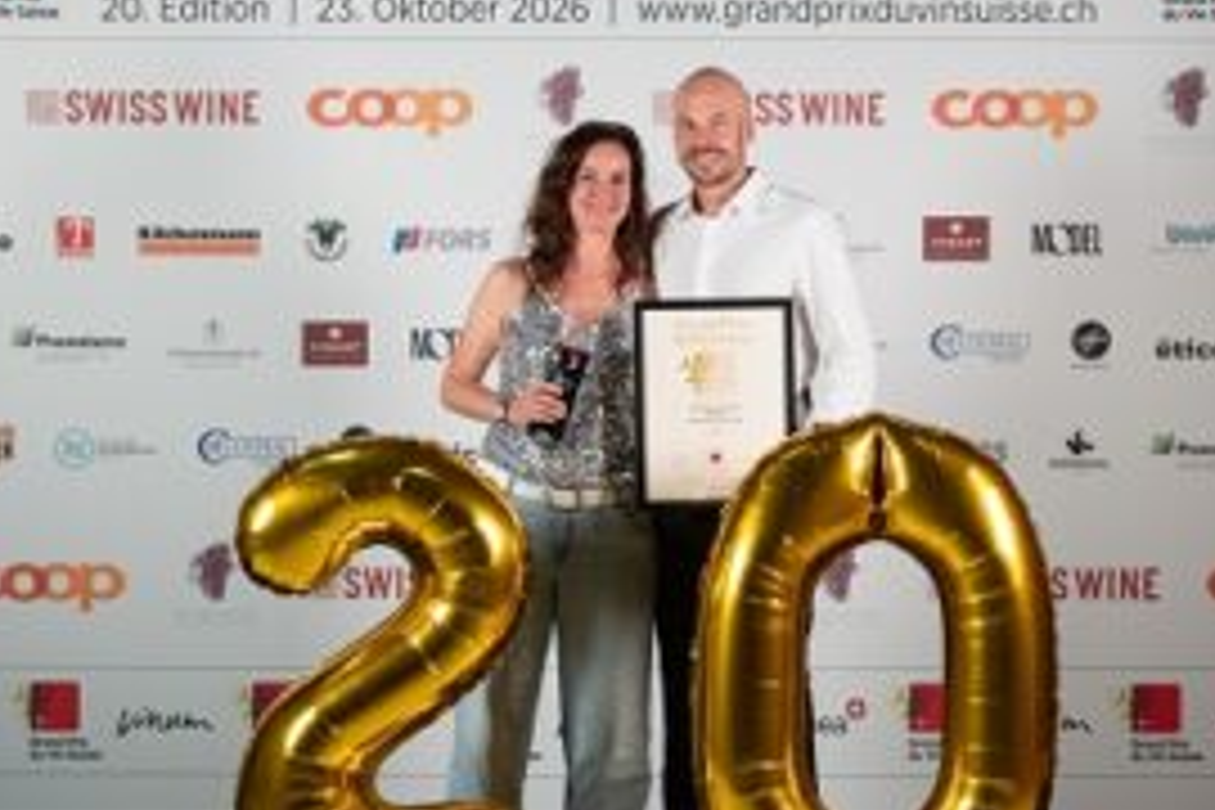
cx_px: 598
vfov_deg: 19.2
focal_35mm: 71
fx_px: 2396
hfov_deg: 28.5
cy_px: 382
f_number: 3.5
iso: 500
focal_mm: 40
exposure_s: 1/125
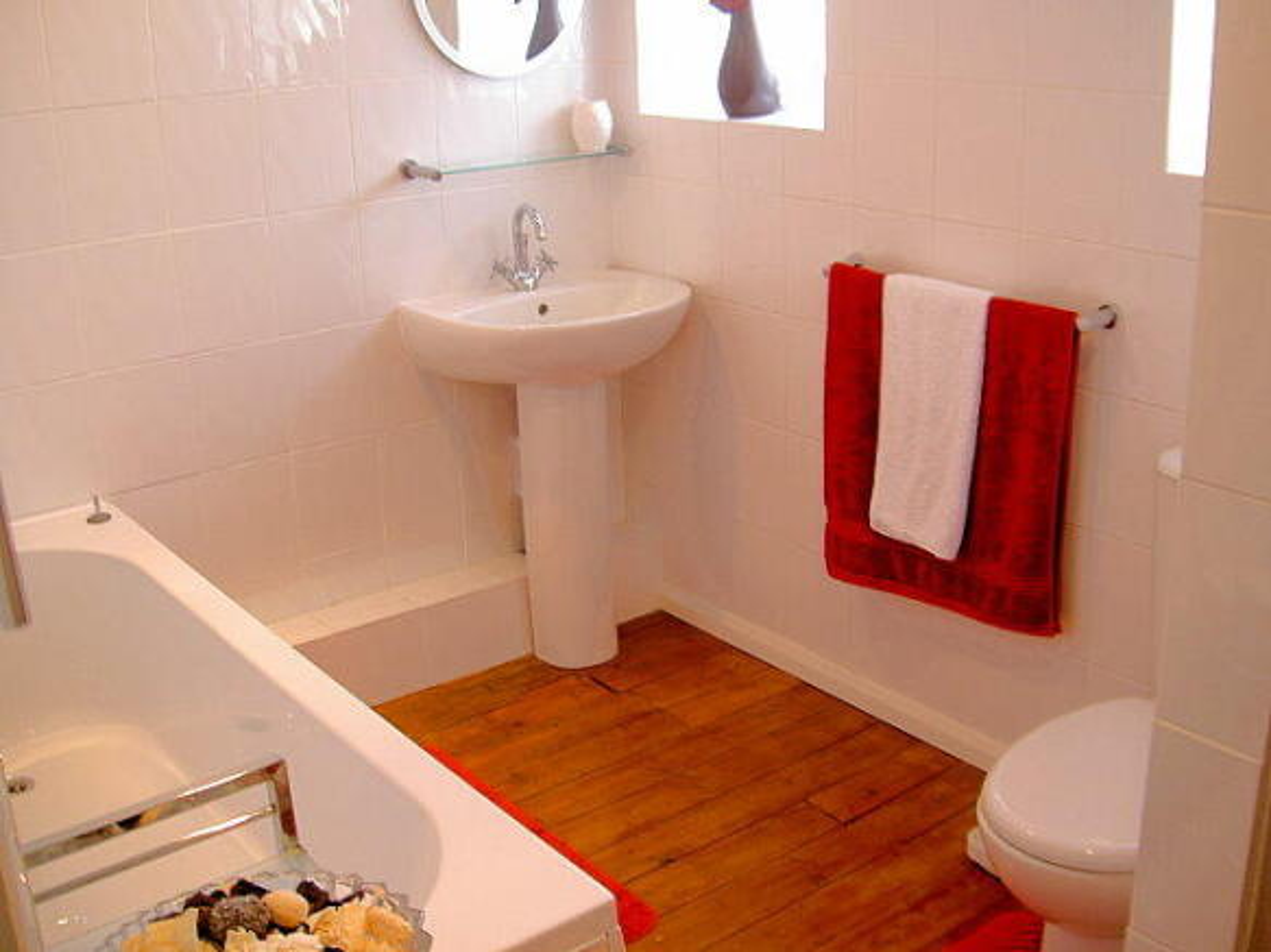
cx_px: 636
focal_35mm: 39
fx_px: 1432
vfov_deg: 36.8
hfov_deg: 47.9
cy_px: 476
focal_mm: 8
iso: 50
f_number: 2.8
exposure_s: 1/10
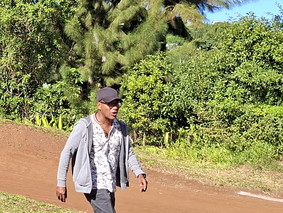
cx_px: -121
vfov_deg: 16.3
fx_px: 736
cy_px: 35
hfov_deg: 19.4
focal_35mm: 90
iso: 50
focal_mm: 5.54
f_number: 1.8
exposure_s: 1/1156
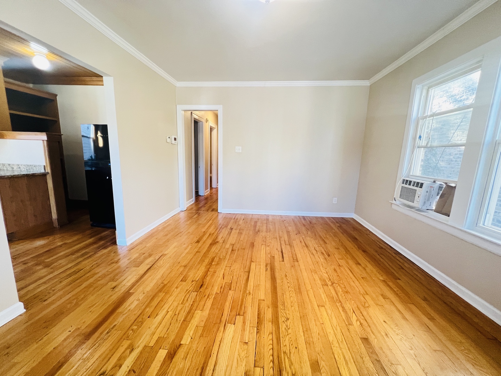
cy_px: 188
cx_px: 250
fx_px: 188
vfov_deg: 89.9
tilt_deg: -10.2
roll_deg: -1.1
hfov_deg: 106.2
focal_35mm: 13
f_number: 1.8
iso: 250
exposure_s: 1/60
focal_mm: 1.57
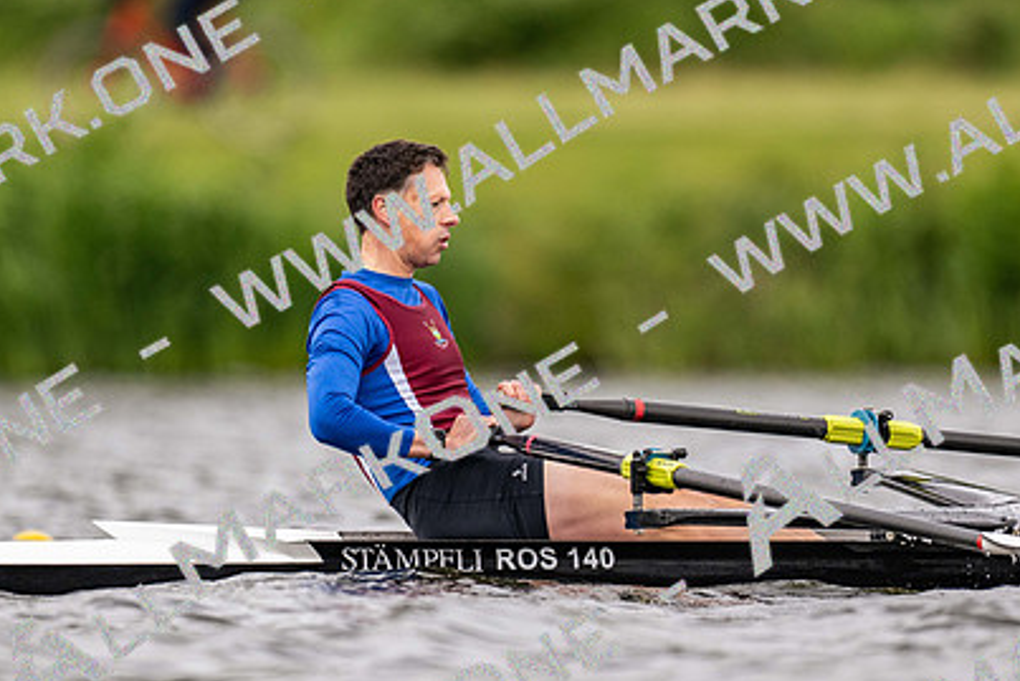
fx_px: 24459
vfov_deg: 1.6
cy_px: 335
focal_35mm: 863
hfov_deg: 2.4
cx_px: 524
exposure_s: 1/2500
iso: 800
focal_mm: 600
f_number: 4
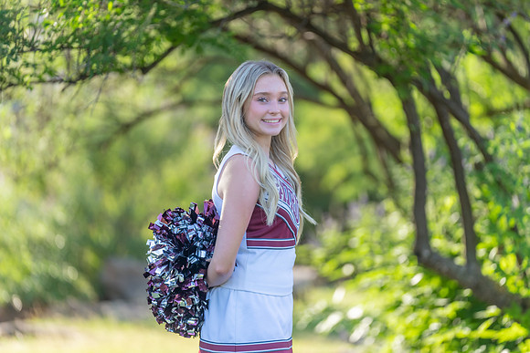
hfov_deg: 12.8
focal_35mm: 161
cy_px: 176
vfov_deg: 8.5
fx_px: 2371
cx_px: 265
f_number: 2.8
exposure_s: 1/320
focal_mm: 161
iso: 125
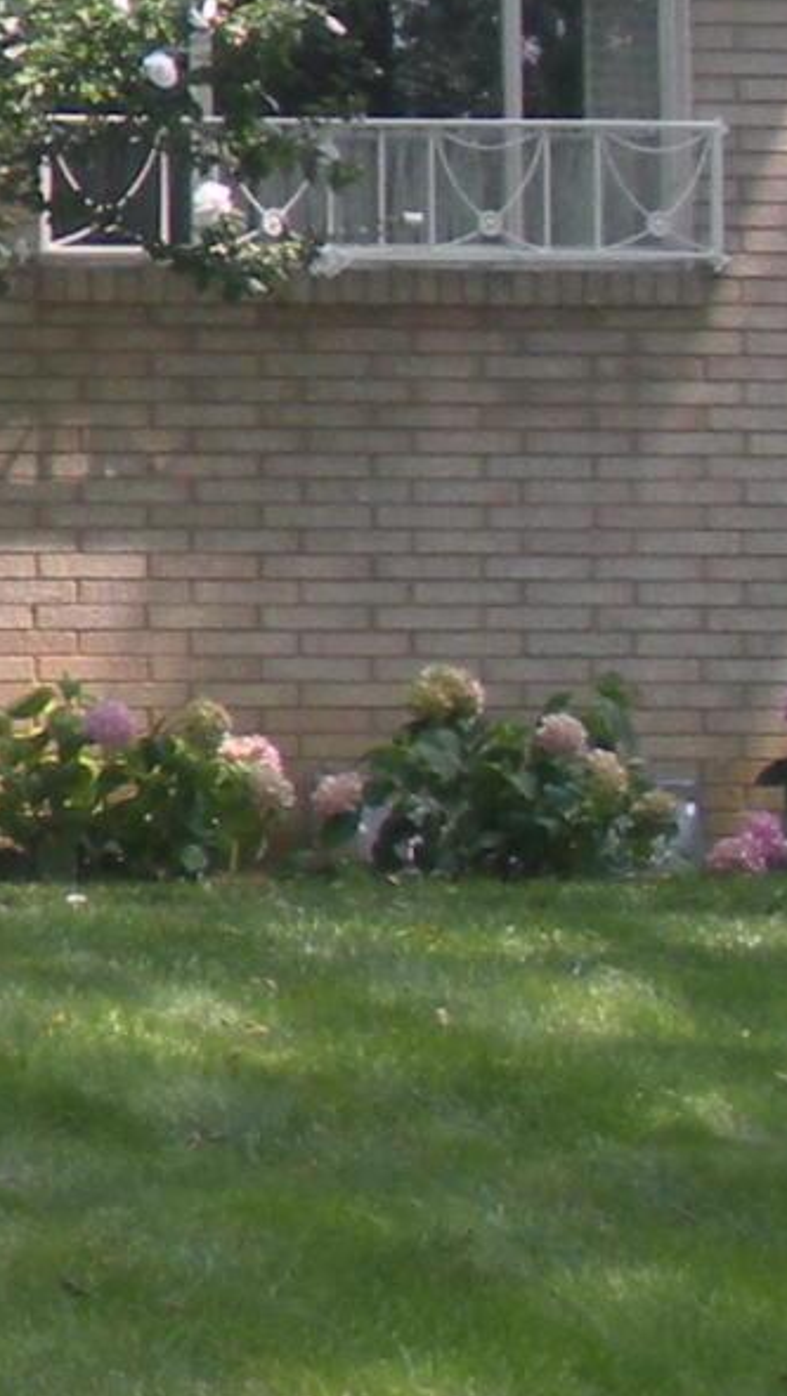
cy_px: 104
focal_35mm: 199
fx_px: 7373
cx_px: -2453
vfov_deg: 10.8
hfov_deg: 5.3
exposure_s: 1/133
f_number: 3.5
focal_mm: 6.3
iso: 64
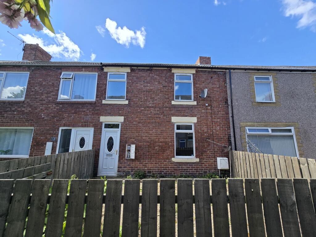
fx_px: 119
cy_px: 118
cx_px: 158
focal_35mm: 13
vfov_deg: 89.9
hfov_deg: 106.2
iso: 50
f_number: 2.2
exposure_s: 1/914
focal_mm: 2.2
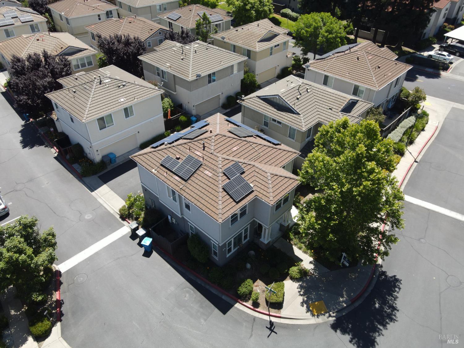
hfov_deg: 71.6
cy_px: 174
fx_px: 322
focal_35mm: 24
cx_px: 232
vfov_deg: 56.8
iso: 100
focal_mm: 4.5
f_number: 2.8
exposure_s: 1/350
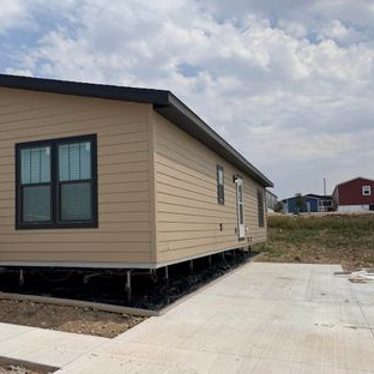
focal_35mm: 34
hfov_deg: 47.6
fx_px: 416
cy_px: 194
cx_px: 122
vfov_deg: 48.4
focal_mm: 6.76
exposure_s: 1/9091
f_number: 1.78
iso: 80
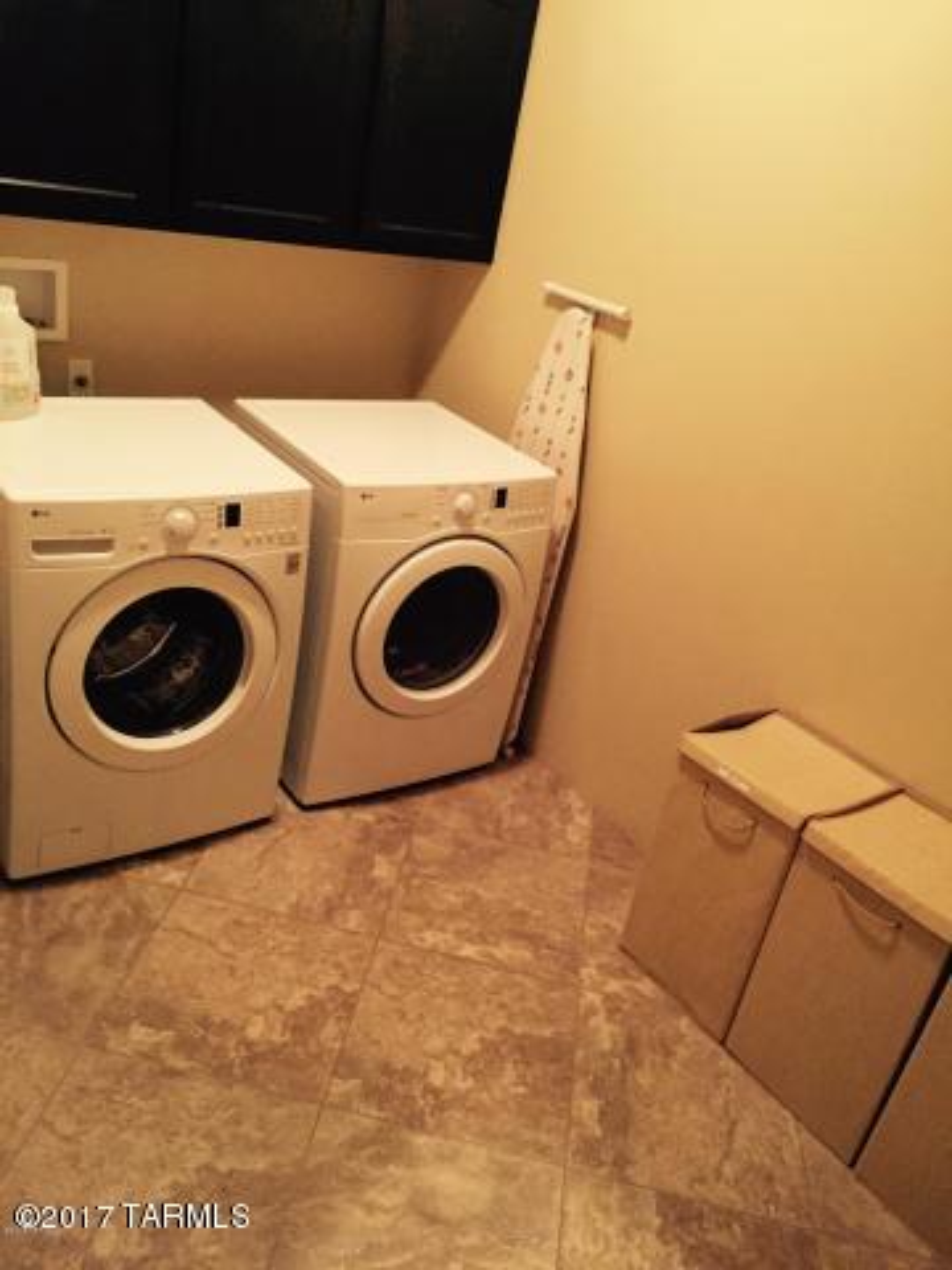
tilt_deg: -25.0
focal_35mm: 29
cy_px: 635
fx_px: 1063
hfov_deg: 48.2
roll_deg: -12.8
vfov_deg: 61.7
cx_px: 476
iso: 250
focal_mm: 4.15
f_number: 2.2
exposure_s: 1/15
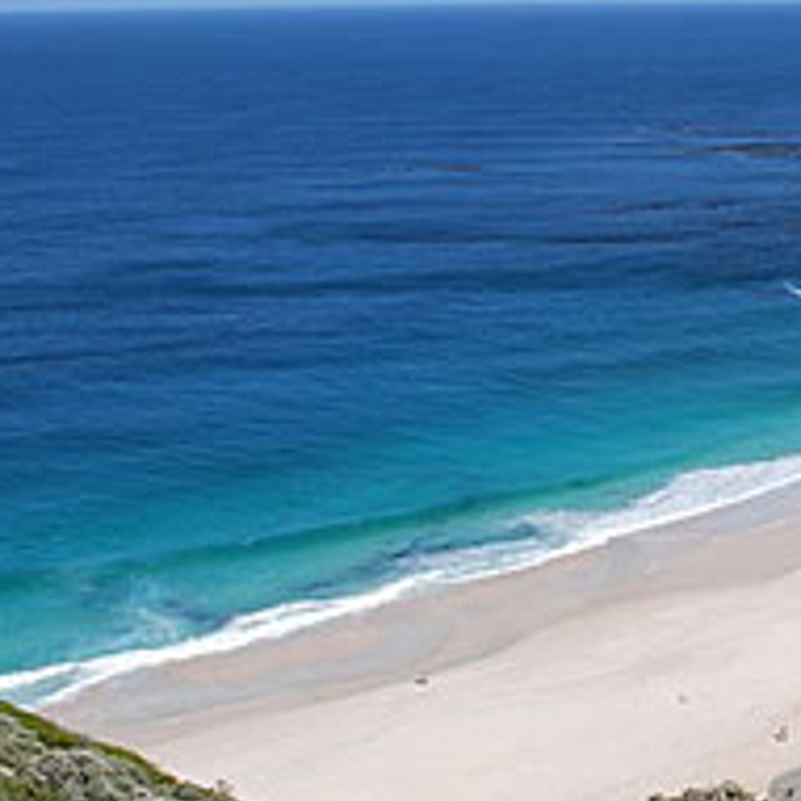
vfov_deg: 26.1
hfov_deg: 24.5
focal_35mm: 66
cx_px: 856
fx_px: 1728
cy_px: 367
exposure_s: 1/320
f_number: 9
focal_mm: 22
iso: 100
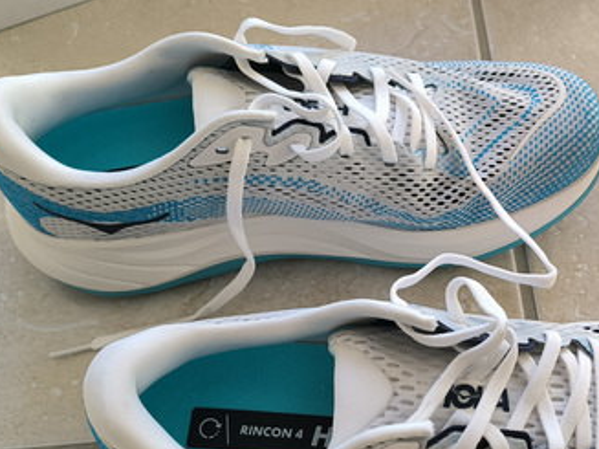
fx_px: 761
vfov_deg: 32.8
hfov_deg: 42.3
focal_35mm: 44
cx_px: 407
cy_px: 266
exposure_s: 1/100
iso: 50
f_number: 1.9
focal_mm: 6.92
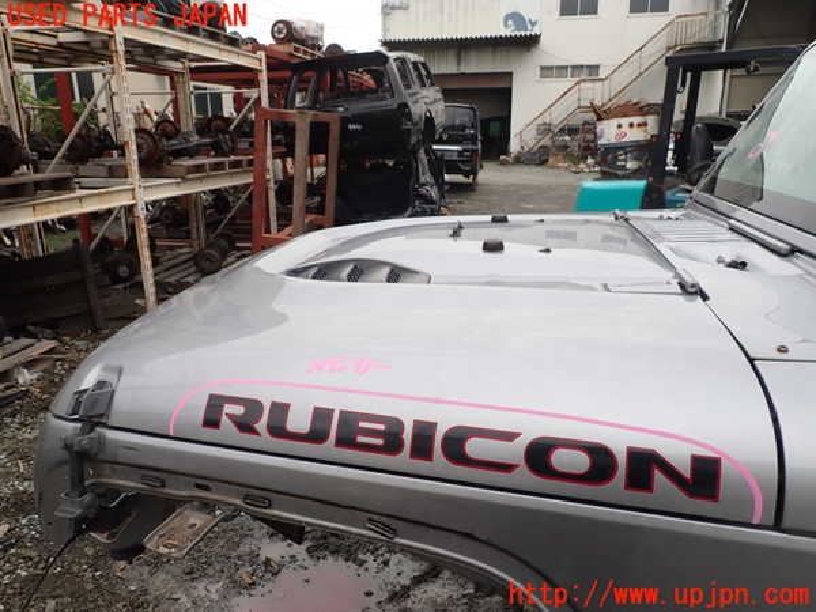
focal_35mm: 25
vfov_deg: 54.9
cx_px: 408
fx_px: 589
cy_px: 306
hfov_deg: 69.4
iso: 100
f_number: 2.8
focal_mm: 4.5
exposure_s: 1/250
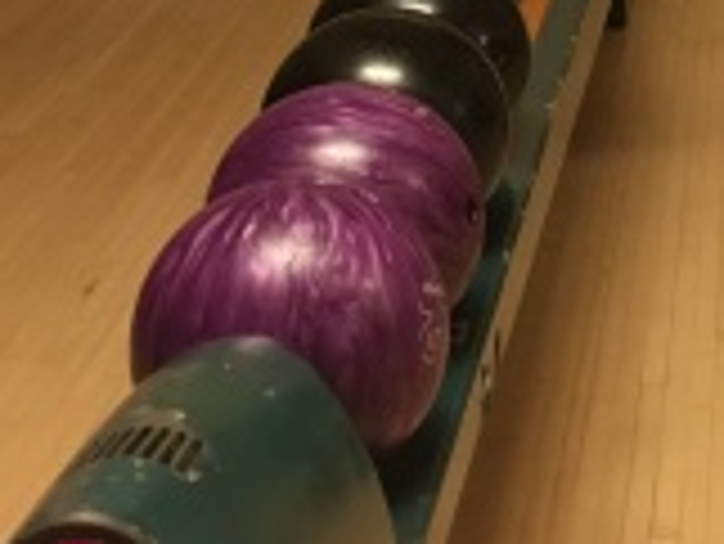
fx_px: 2407
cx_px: 814
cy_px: -319
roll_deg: +1.4
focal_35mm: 115
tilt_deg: -6.7
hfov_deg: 16.5
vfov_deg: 12.2
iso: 125
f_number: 2.2
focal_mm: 4.15
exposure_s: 1/30
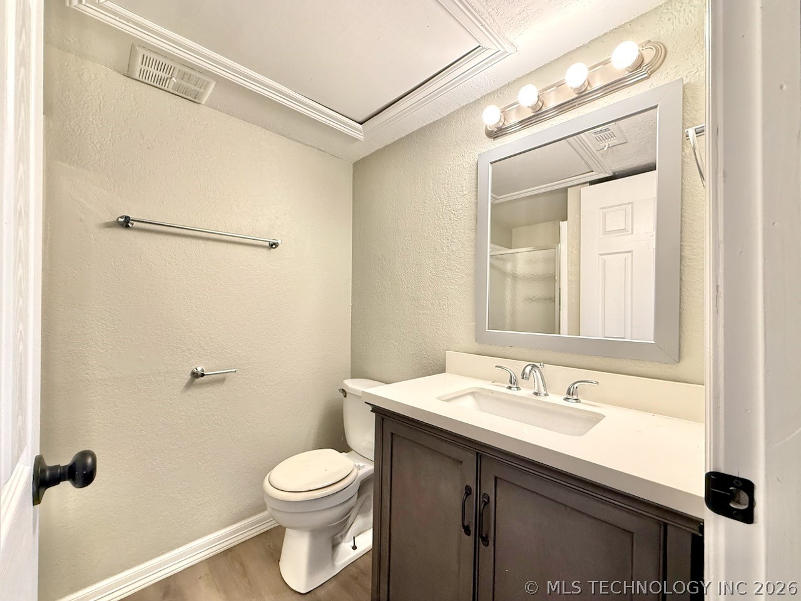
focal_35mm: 14
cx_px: 400
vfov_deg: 85.7
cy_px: 300
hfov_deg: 102.1
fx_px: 324
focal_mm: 2.22
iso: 250
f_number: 2.2
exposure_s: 1/99
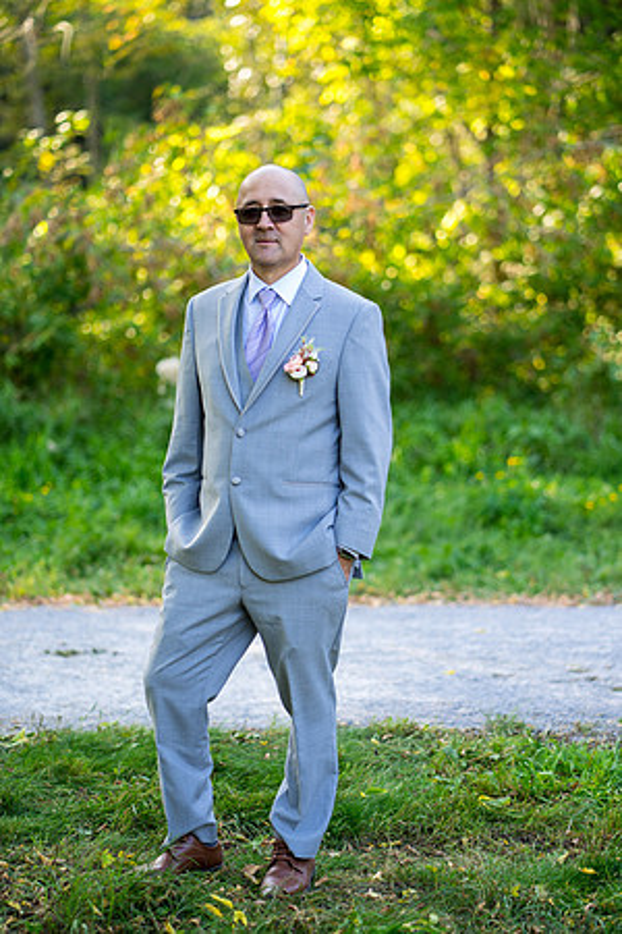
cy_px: 467
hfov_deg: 16.1
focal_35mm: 85
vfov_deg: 23.9
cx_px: 311
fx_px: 2203
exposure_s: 1/400
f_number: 2.2
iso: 250
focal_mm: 85
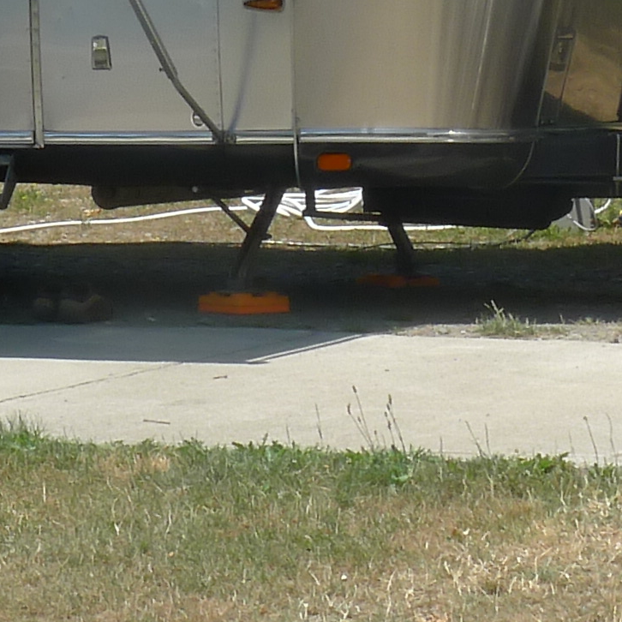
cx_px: -182
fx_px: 4493
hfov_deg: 7.8
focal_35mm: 221
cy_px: -292
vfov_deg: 7.8
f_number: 8
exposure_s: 1/160
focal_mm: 10.7
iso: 80
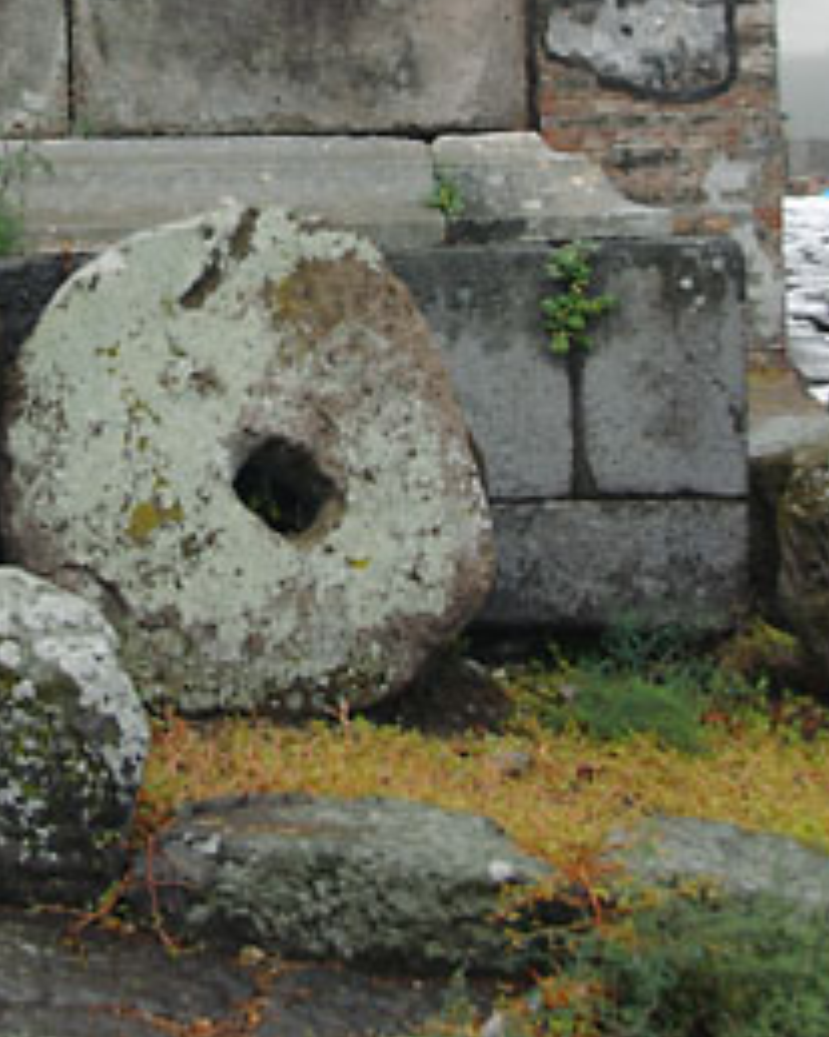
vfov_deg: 22.7
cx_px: 86
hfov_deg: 18.6
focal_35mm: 81
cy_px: 8
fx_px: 2486
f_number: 3.8
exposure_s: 1/125
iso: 100
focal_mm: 24
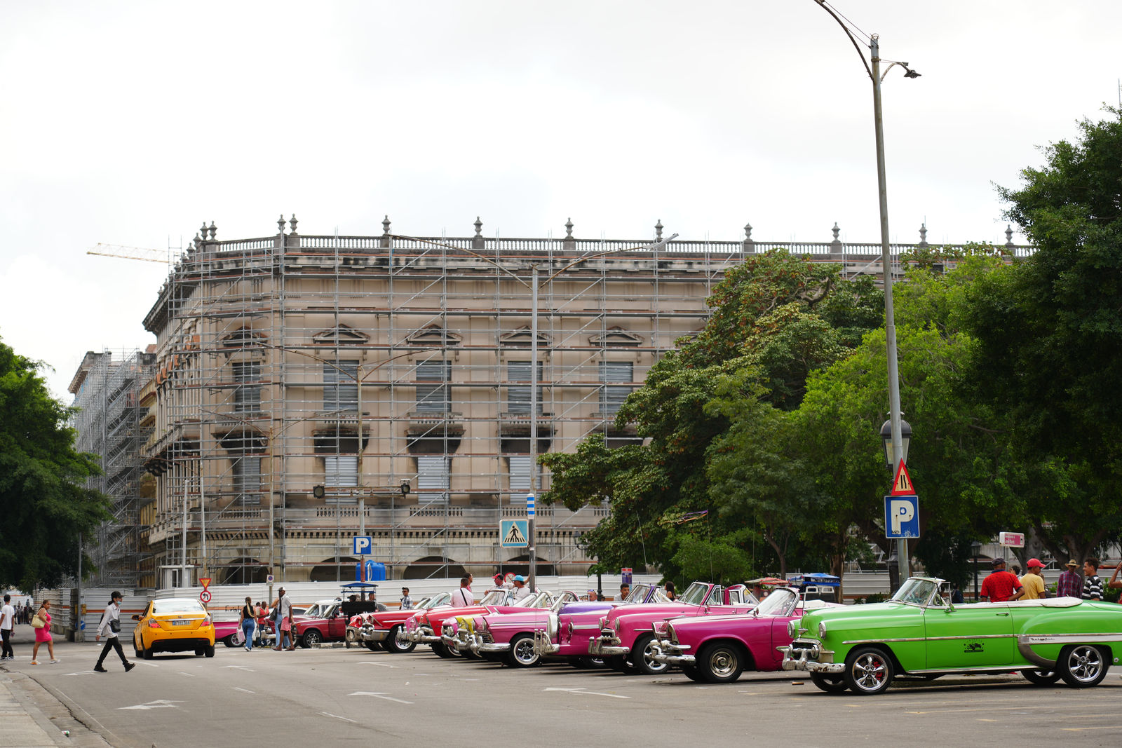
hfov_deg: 19.5
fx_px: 3273
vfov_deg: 13.0
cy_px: 374
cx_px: 561
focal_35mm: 105
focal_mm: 105
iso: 100
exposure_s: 1/160
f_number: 5
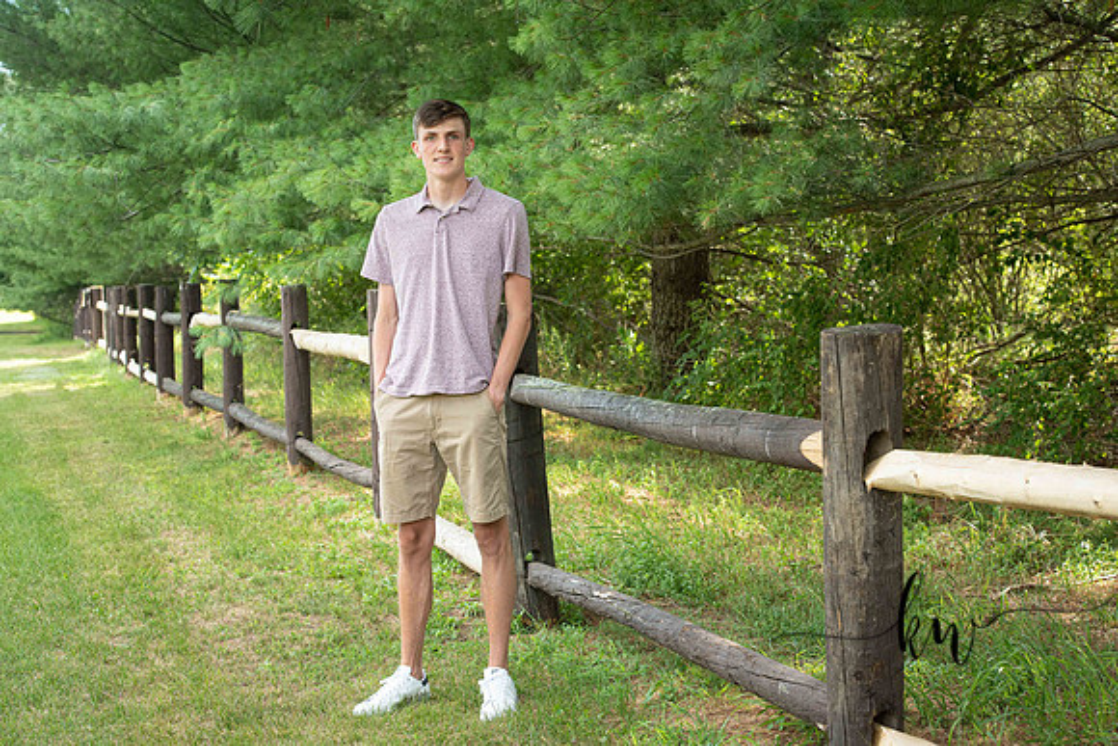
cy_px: 373
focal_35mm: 70
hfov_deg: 28.8
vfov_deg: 19.5
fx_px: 2174
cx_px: 559
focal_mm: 70
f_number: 6.3
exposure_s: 1/200
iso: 500
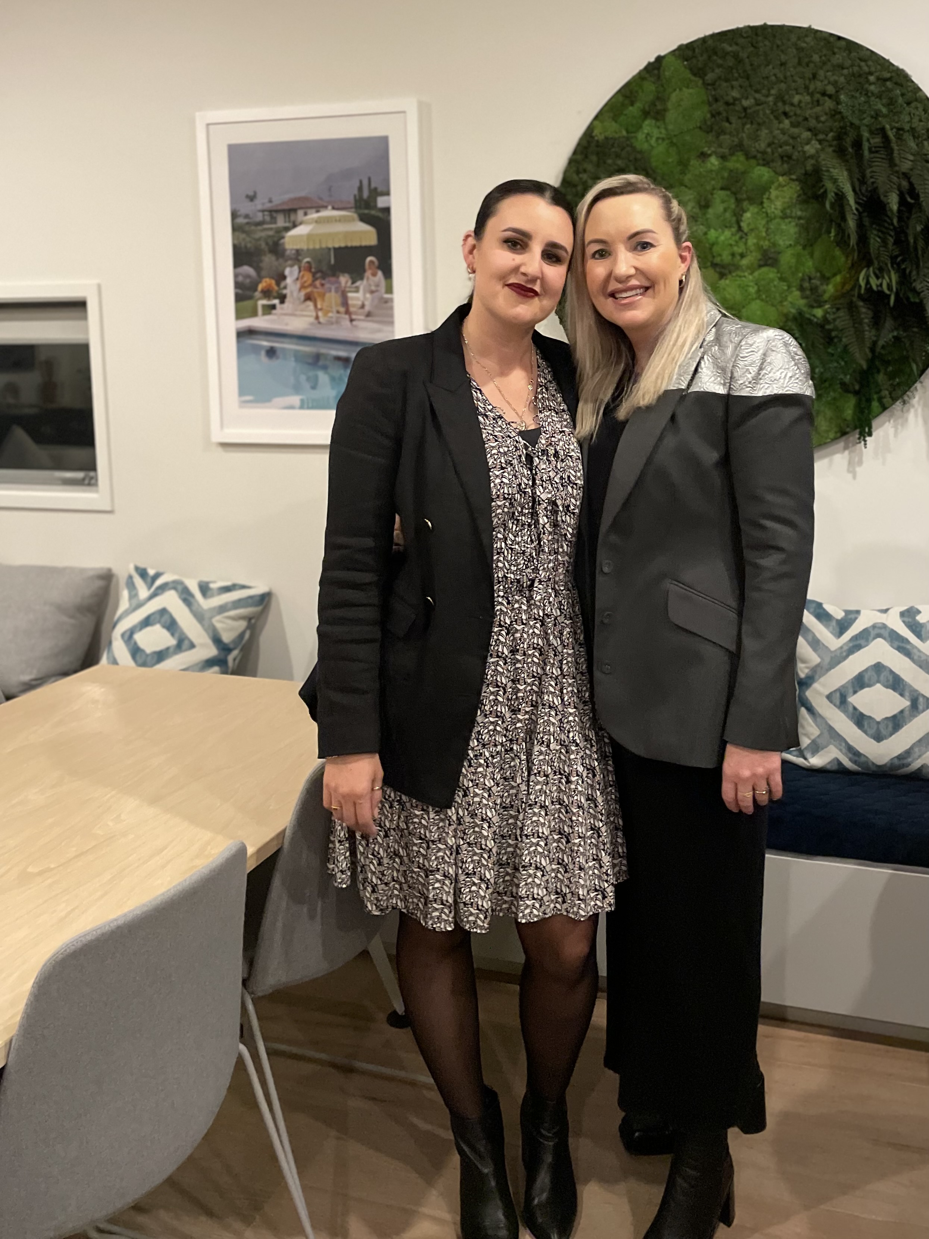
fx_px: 930
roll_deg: +0.9
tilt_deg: -6.9
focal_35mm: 26
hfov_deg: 53.1
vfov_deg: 67.3
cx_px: 464
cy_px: 620
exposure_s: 1/48
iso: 500
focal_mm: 4.2
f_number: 1.6
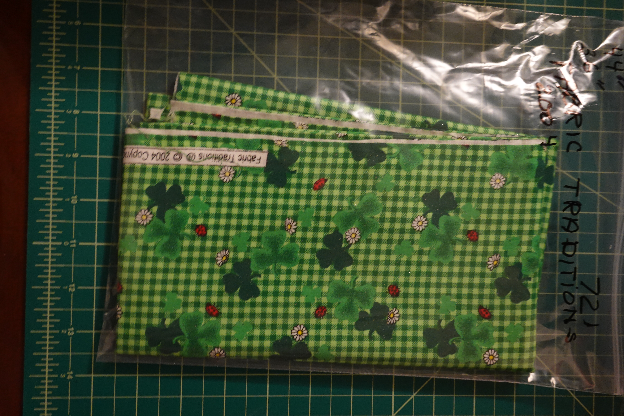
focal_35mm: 30
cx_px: 312
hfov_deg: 61.9
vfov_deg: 43.6
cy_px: 208
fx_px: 520
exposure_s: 1/20
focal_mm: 11.06
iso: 800
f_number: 3.2
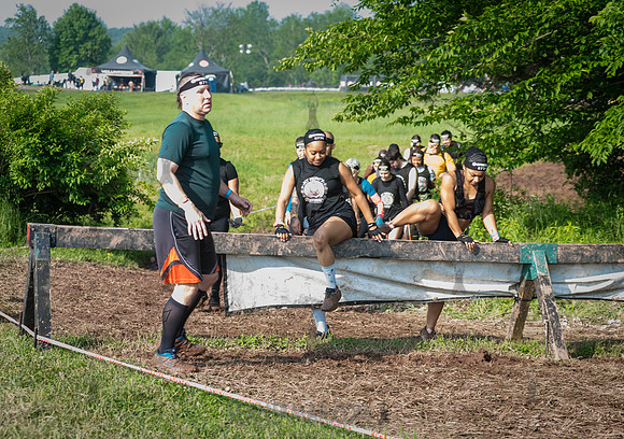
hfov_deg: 22.9
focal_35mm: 87
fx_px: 1541
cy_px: 223
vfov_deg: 16.2
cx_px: 334
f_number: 4.5
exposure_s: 1/200
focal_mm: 80
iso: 250
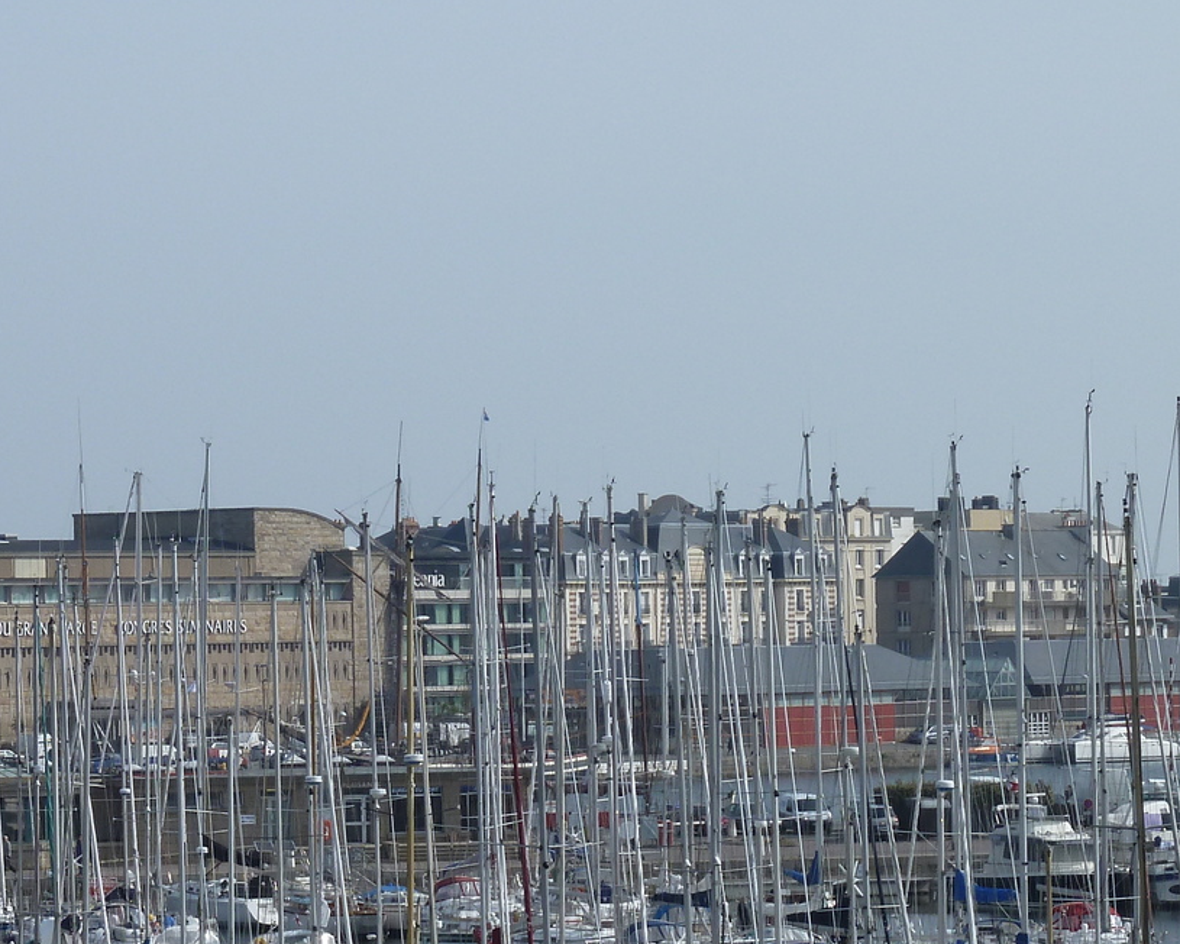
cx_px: 222
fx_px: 6426
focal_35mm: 184
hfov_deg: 10.5
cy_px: 704
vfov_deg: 8.4
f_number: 5.6
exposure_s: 1/500
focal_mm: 15.8
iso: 80
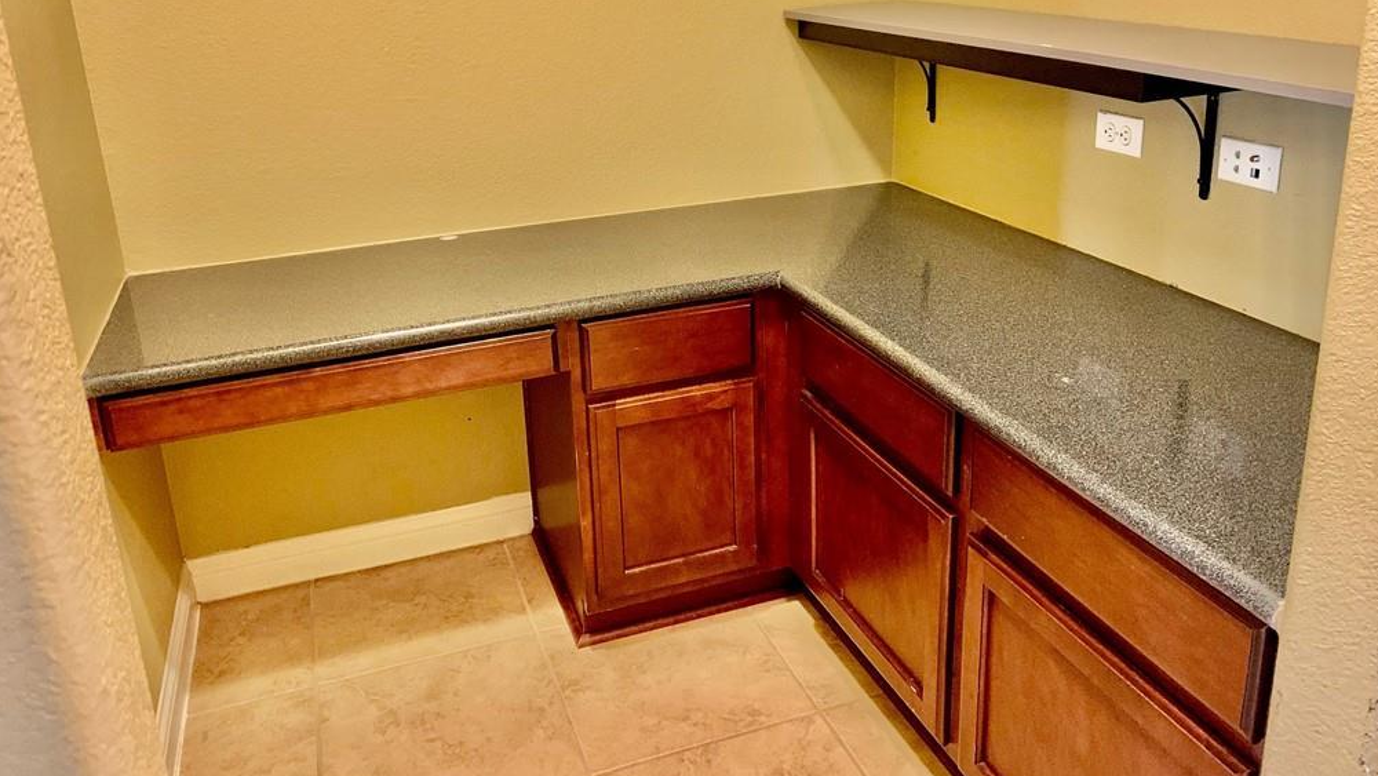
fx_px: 1060
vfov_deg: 39.7
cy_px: 258
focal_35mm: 29
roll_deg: +2.6
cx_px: 682
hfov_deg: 66.1
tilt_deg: -16.6
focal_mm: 4.25
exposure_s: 1/30
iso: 400
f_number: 1.8
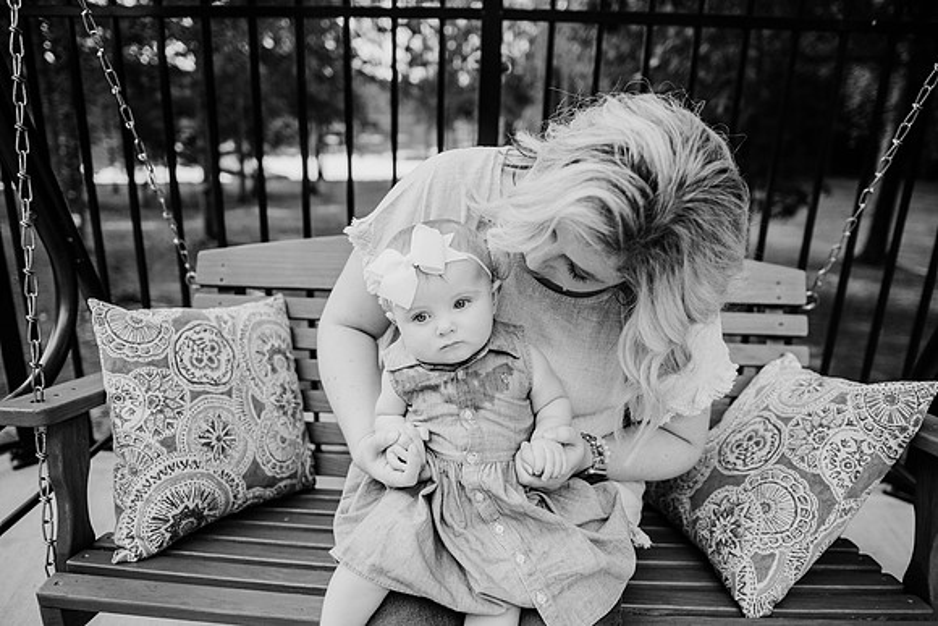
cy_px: 313
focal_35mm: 24
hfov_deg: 73.7
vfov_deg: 53.2
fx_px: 625
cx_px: 469
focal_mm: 24
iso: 500
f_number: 2.5
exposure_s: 1/800
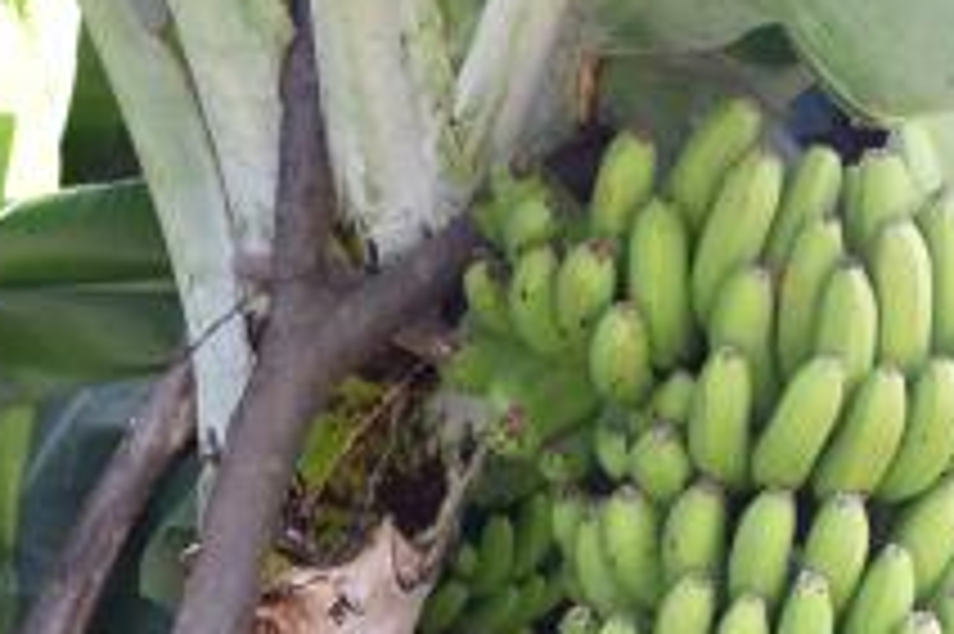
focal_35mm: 102
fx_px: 2701
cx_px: 562
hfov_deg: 20.0
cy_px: 706
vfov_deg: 13.1
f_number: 6.3
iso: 400
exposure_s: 1/160
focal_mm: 24
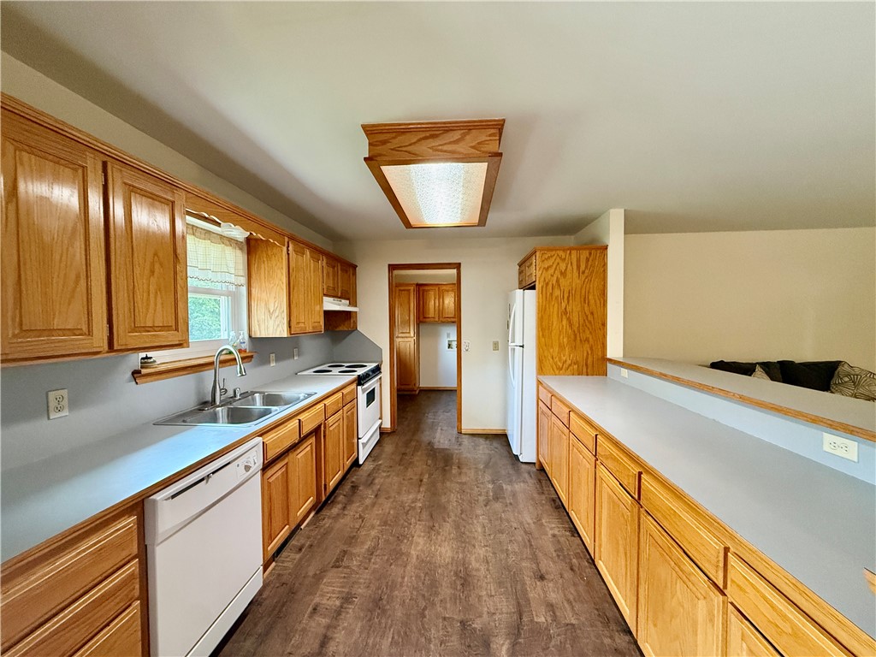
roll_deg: -0.1
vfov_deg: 85.7
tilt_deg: -1.3
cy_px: 328
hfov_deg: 102.1
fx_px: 354
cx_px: 438
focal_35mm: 14
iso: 500
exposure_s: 1/120
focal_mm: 2.22
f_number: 2.2
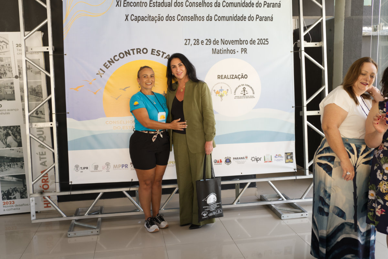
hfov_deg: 54.4
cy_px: 130
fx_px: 377
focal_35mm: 35
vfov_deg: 37.9
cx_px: 194
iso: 500
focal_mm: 35
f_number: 5.6
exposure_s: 1/80
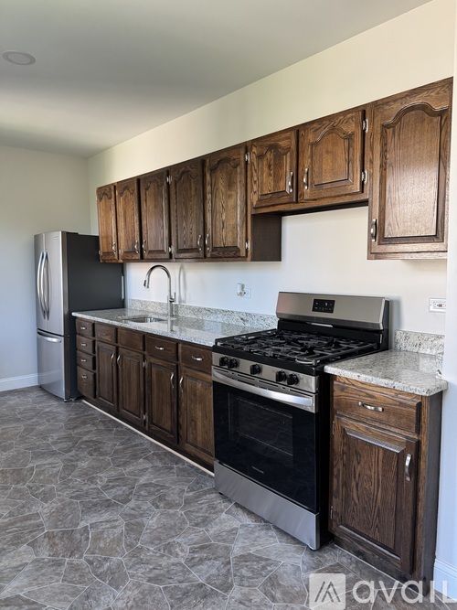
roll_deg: +0.7
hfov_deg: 56.8
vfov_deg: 71.6
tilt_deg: -4.4
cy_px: 305
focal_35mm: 24
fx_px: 423
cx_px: 228
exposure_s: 1/121
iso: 200
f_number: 1.78
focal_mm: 6.76
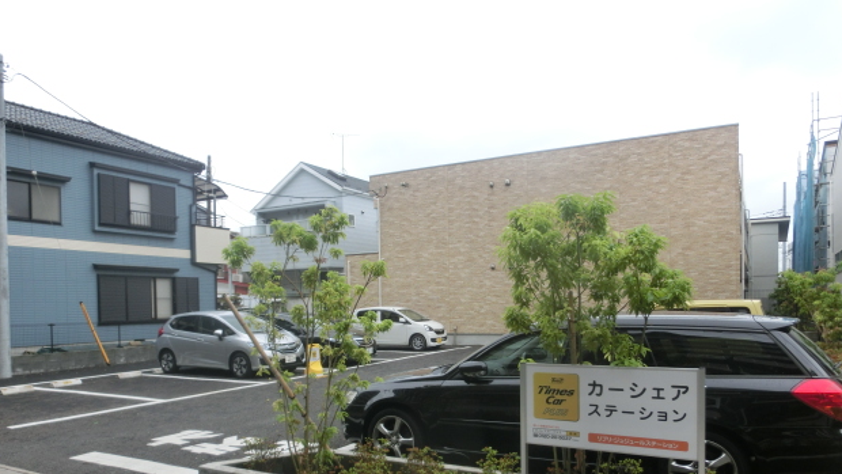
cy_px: 321
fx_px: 603
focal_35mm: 27
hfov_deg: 69.8
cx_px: 414
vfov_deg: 42.3
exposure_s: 1/320
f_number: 3
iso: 80
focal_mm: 4.24
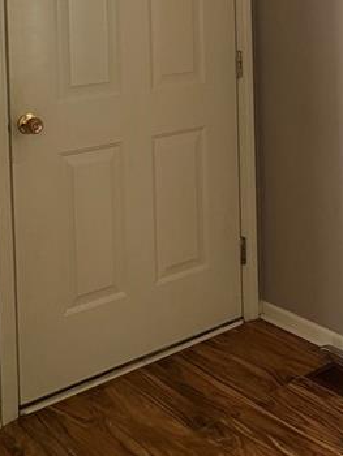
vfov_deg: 31.3
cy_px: 0
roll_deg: +2.1
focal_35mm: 57
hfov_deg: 25.0
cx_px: 297
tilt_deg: -1.4
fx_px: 752
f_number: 1.8
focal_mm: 4.25
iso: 250
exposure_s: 1/60
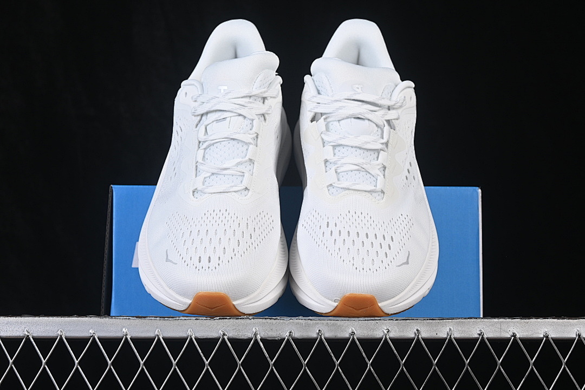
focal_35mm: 75
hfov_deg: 27.0
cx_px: 292
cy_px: 195
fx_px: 1219
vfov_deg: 18.2
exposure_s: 1/80
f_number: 8
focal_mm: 50
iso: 160
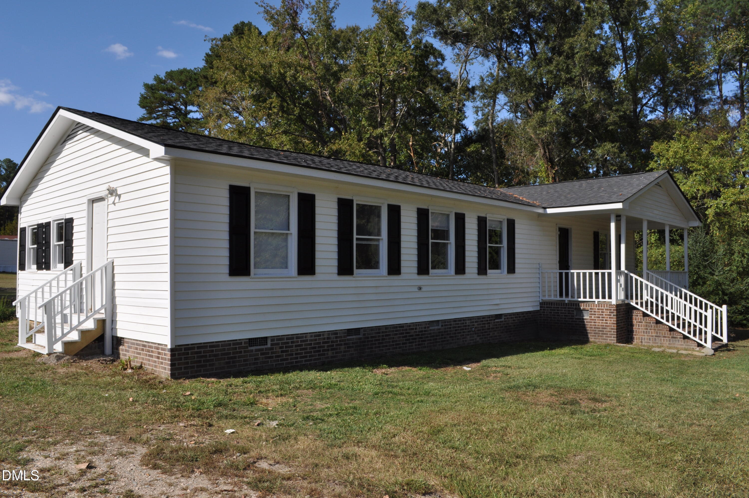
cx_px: 374
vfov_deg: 47.8
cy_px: 249
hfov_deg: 67.4
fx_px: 561
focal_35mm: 27
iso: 200
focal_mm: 18
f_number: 13
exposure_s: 1/200
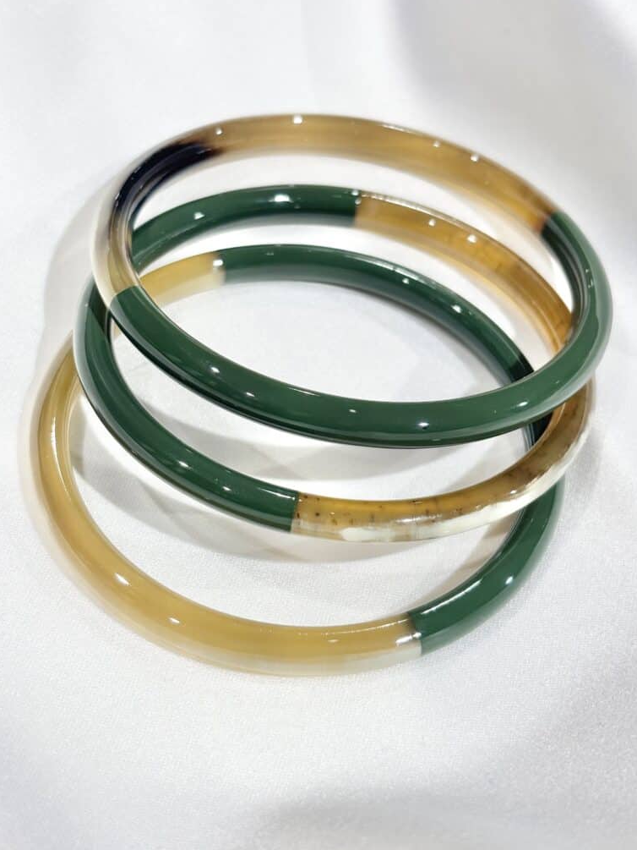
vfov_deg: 36.2
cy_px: 424
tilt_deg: -43.2
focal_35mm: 53
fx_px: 1300
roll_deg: +0.4
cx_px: 321
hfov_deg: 27.5
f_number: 1.6
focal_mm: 5.96
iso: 32
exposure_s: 1/170
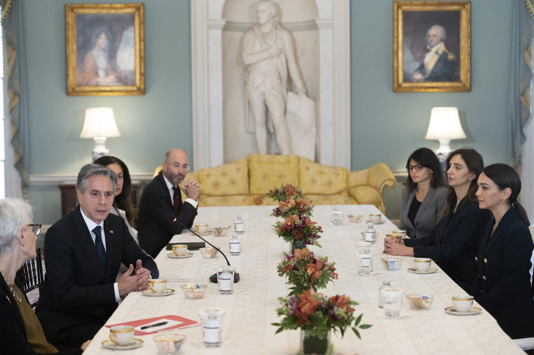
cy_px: 178
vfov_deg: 19.4
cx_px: 267
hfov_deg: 28.9
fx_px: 1038
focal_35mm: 70
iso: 5000
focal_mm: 70
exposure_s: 1/320
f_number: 3.2
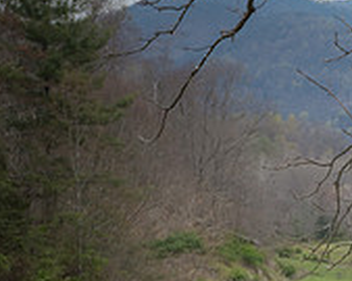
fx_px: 1406
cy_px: 423
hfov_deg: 13.5
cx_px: 511
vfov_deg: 11.0
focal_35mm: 135
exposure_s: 1/180
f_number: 6.7
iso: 140
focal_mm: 24
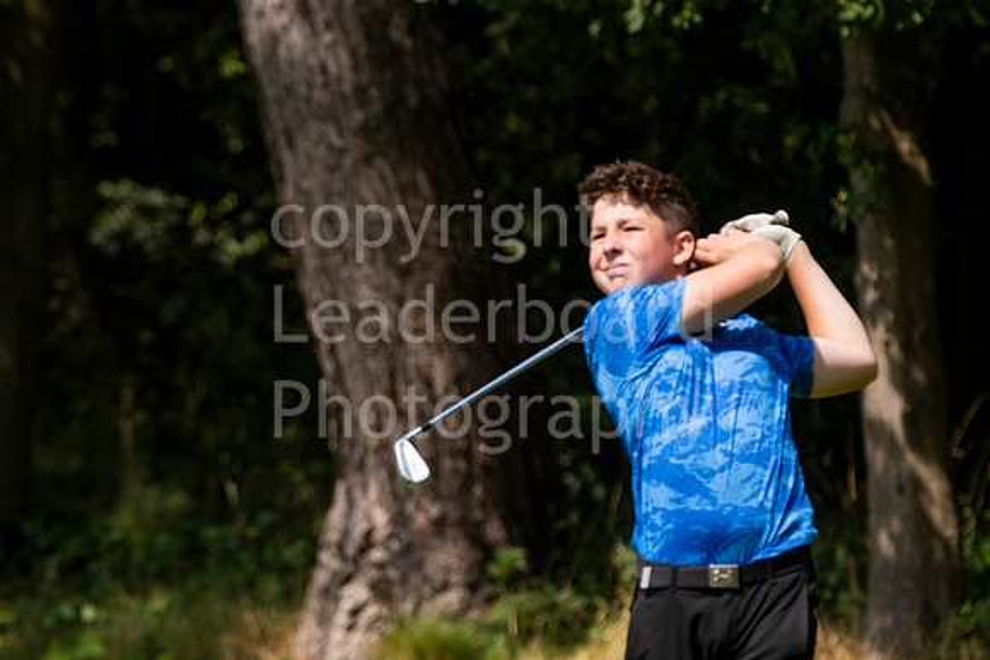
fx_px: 14440
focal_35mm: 525
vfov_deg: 2.6
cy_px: 330
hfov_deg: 3.9
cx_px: 495
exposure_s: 1/2000
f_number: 6.3
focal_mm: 350
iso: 640
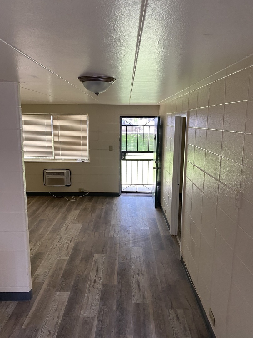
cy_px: 169
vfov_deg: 67.3
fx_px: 253
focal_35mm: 26
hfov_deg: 53.1
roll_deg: -0.1
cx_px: 126
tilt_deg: -10.6
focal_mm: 4.25
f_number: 1.8
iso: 125
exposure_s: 1/94
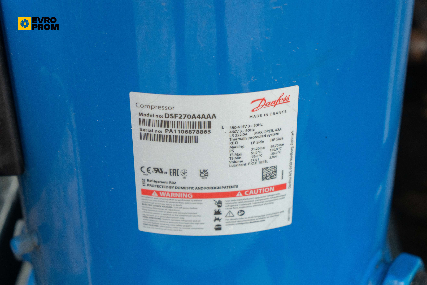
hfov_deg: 28.8
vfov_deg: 19.5
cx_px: 214
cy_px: 142
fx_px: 830
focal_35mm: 70
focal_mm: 70
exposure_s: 1/30
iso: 1250
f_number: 6.3
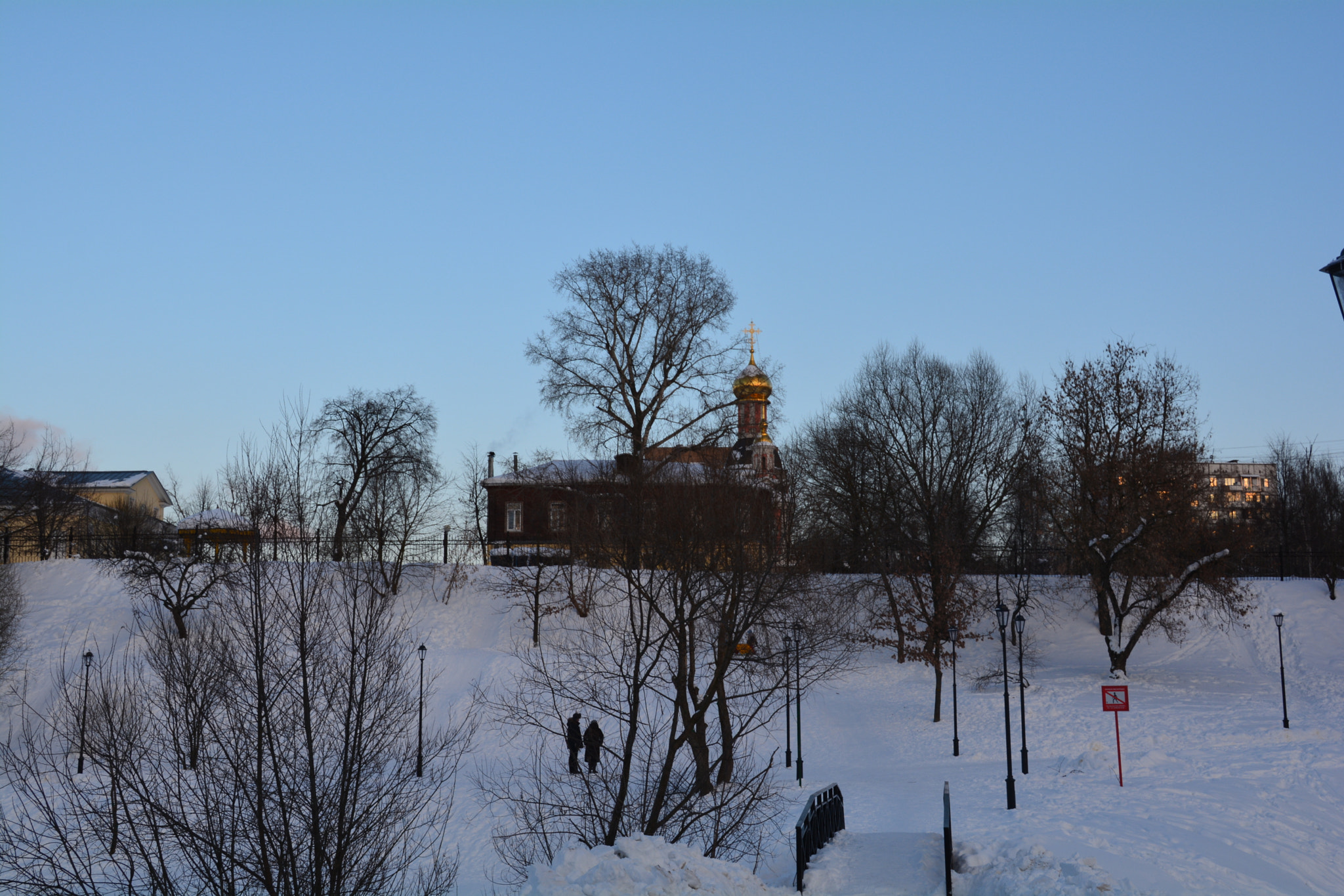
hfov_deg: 41.1
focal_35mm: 48
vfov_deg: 28.1
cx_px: 672
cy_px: 448
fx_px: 1792
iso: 200
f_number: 11
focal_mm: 32
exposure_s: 1/100
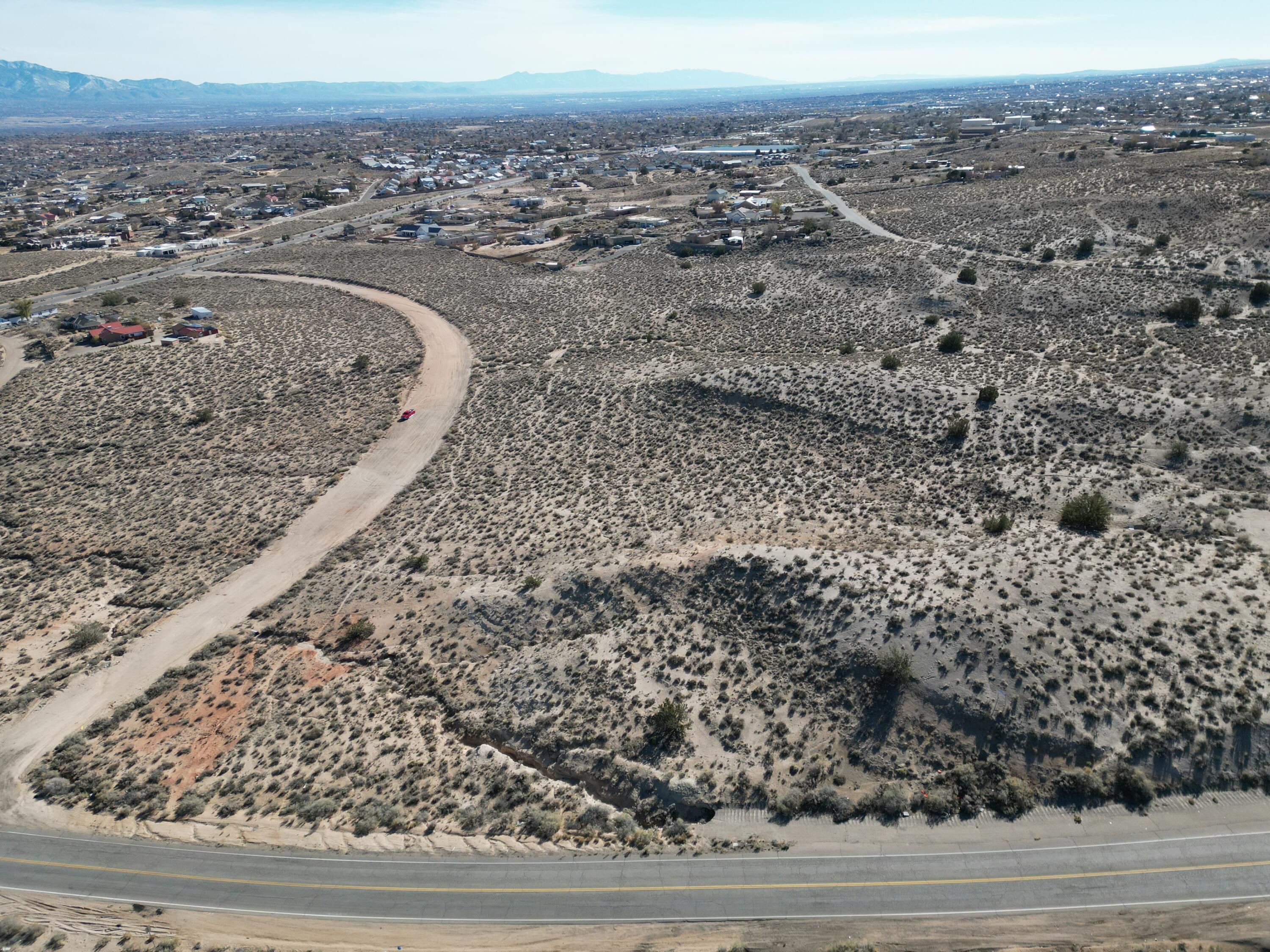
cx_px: 635
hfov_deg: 71.6
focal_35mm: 24
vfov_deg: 56.8
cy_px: 476
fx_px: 881
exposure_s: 1/3200
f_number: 1.7
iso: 200
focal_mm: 6.72
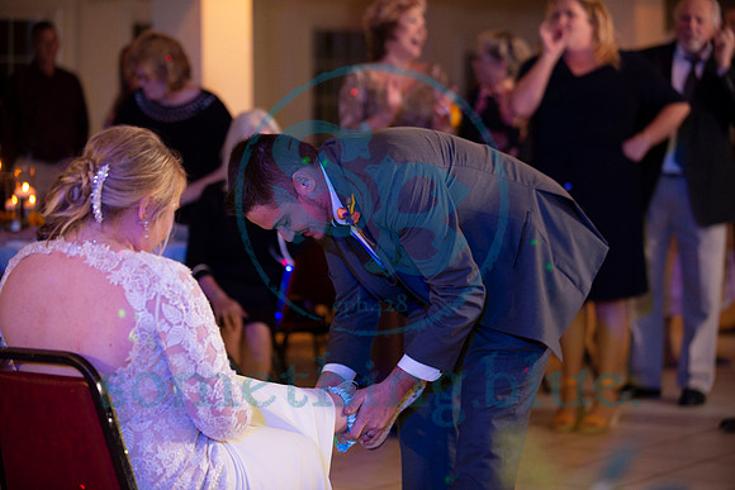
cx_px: 368
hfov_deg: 12.4
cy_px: 245
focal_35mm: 165
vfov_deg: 8.3
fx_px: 3369
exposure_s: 1/160
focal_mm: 165
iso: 1600
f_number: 3.2
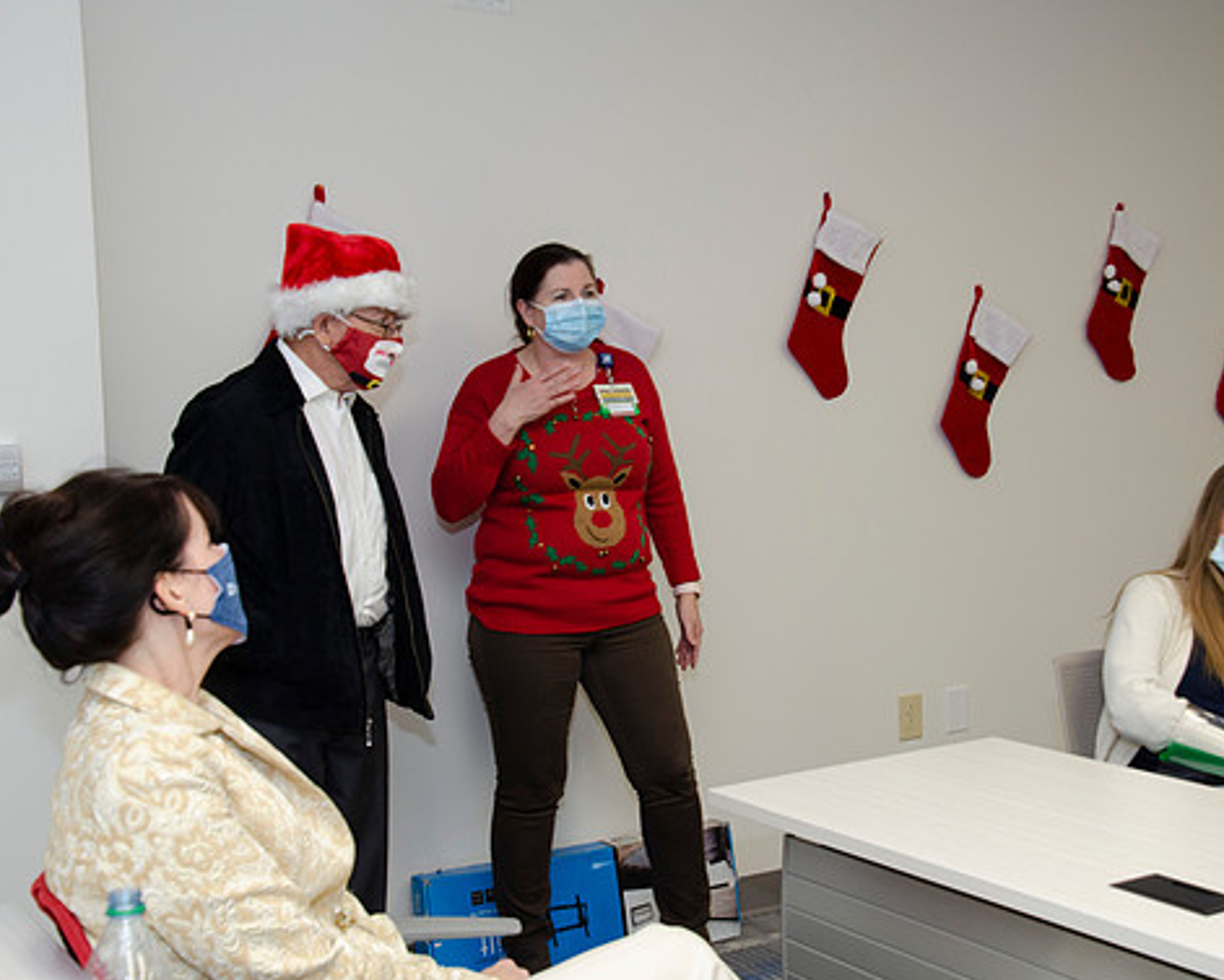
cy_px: 494
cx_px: 655
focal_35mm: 45
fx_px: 1630
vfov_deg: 33.4
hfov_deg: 41.1
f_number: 5.6
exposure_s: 1/60
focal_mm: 26
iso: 400
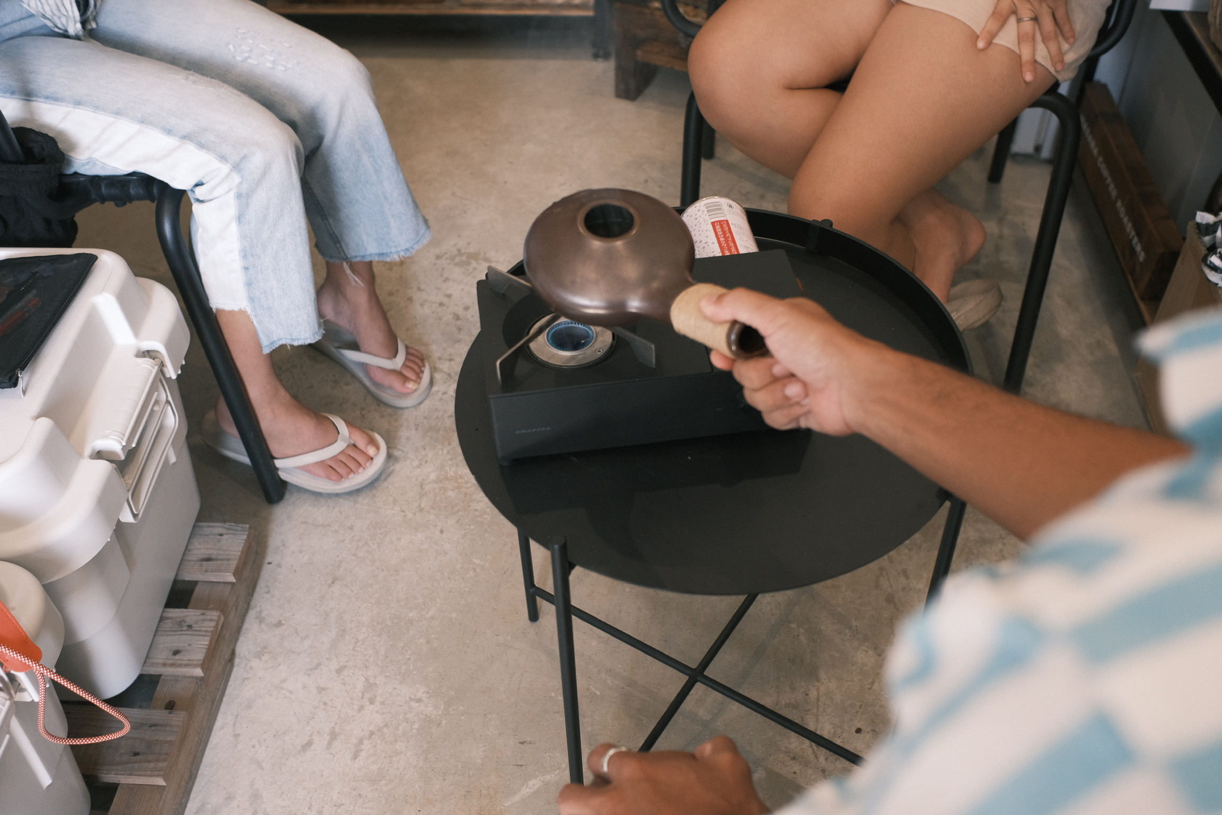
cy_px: 408
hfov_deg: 54.4
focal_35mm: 35
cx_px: 611
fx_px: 1188
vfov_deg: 37.9
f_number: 2.8
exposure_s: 1/280
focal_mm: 23
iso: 1000
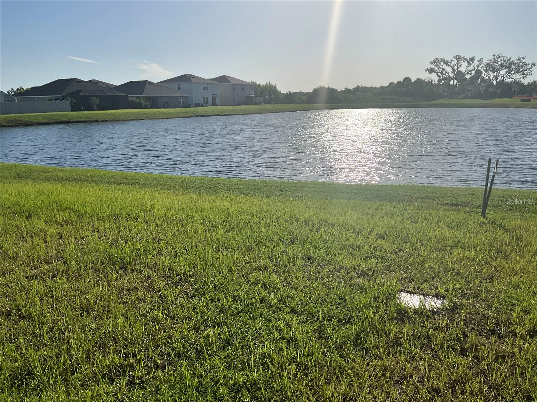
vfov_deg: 48.2
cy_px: 201
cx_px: 268
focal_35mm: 29
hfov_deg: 61.7
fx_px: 450
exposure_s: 1/5814
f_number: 1.8
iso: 25
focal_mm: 3
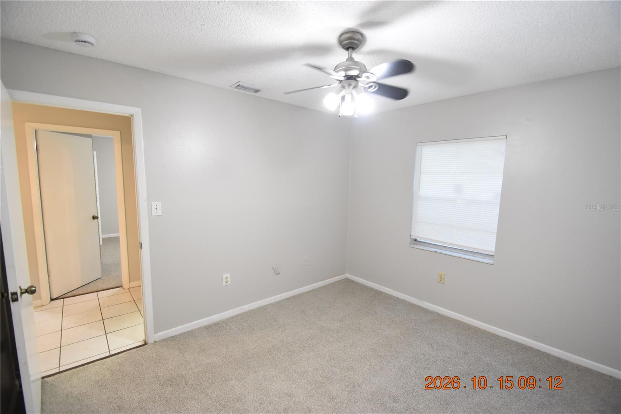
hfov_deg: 100.4
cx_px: 310
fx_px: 259
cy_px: 207
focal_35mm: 15
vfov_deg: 77.3
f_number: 3.5
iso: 2000
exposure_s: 1/60
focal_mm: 10
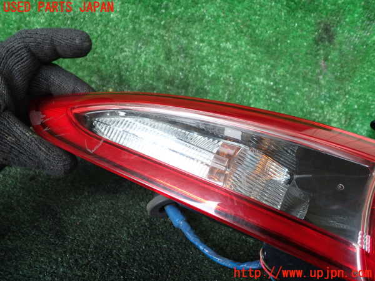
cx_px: 188
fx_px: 325
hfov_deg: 60.0
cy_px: 140
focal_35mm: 30
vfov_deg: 46.8
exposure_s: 1/30
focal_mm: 5.4
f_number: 2.3
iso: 250
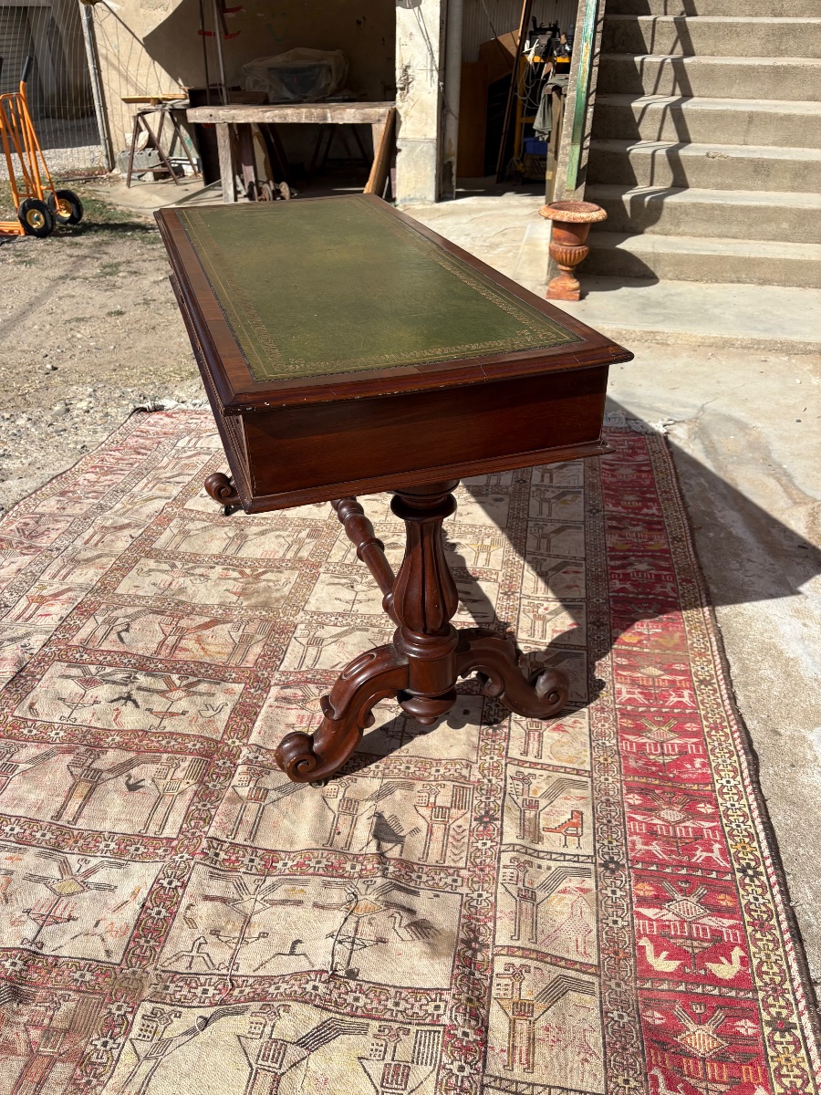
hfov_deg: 53.1
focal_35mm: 26
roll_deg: -2.0
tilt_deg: -32.0
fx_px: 822
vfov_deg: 67.3
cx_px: 410
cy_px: 548
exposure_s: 1/3831
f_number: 1.6
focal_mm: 5.96
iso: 50
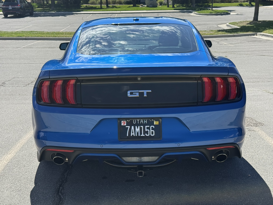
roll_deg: +2.3
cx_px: 136
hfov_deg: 39.7
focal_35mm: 48
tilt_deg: -13.3
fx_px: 379
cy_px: 102
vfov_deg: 30.3
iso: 80
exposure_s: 1/3891
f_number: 1.78
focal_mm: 6.76
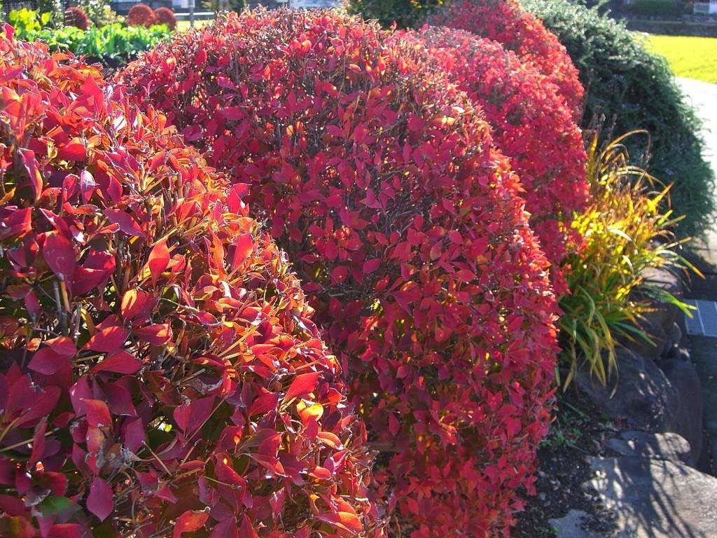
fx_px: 787
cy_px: 269
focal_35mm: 38
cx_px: 358
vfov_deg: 37.7
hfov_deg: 49.0
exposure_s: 1/160
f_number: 4
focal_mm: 7.9
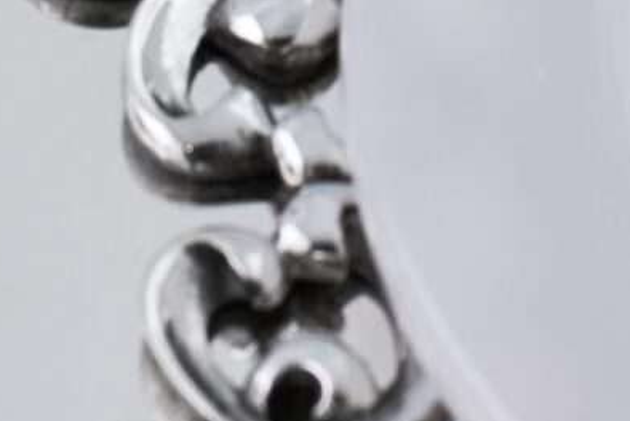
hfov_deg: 3.2
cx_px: 513
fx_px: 11361
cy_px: -890
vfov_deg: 2.1
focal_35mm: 649
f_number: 16
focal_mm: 100
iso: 250
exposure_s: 1/200
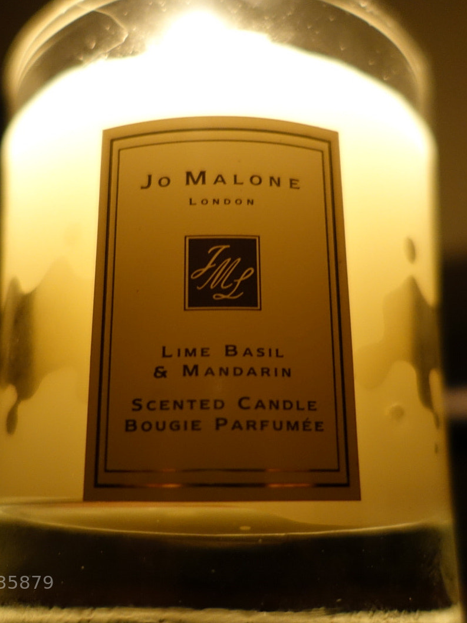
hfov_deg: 40.7
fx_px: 630
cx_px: 216
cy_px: 314
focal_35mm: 35
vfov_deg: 52.6
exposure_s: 1/20
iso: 800
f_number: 1.8
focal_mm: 8.8
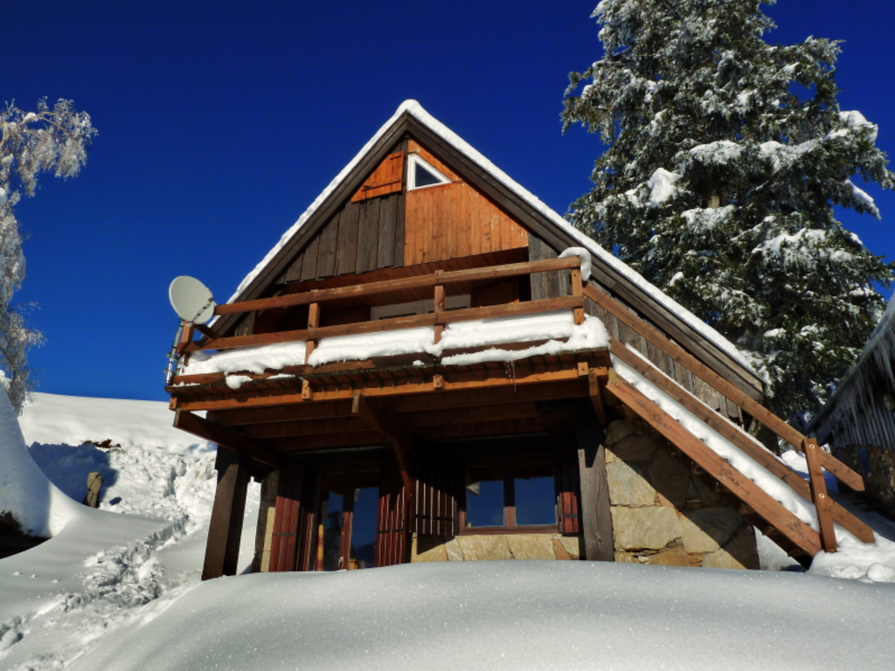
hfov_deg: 69.4
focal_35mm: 25
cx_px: 448
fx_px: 646
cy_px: 336
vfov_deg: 54.9
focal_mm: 4.1
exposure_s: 1/640
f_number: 5.6
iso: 80
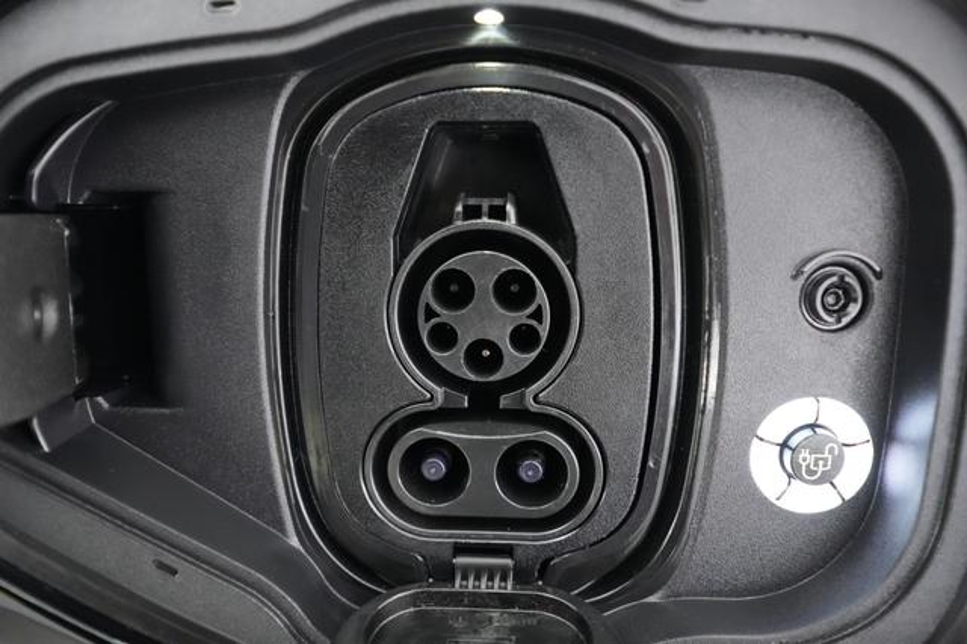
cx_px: 484
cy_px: 322
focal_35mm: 26
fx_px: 698
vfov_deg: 49.5
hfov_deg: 69.4
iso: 12800
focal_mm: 26
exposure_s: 1/60
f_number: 2.8
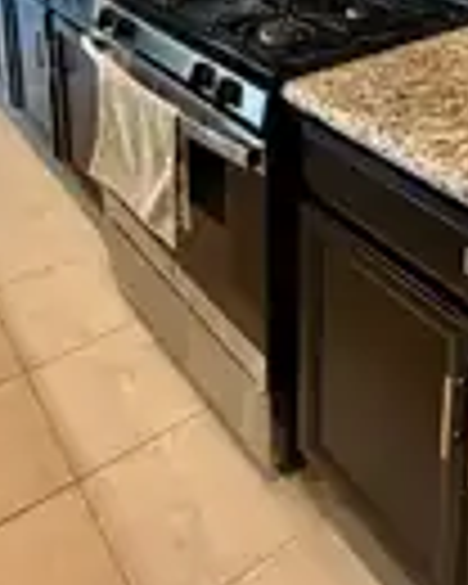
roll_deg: +2.2
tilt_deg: -12.1
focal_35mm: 42
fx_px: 727
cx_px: 189
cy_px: -68
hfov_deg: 35.6
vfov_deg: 36.6
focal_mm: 2.22
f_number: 2.2
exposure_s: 1/60
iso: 250
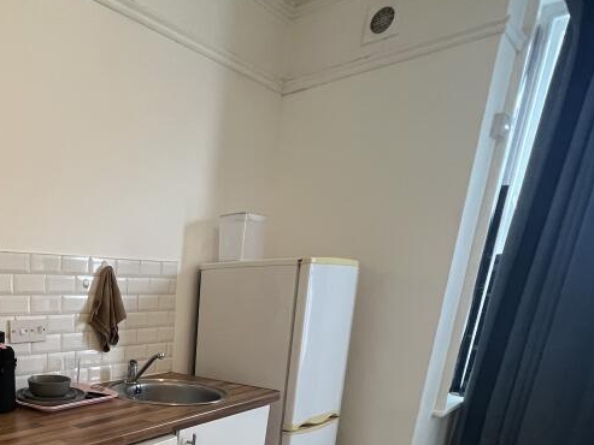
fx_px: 463
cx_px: 61
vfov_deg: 44.9
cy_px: 428
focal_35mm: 27
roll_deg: -0.5
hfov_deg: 56.5
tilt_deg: -16.8
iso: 320
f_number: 1.8
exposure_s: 1/50
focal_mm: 1.57
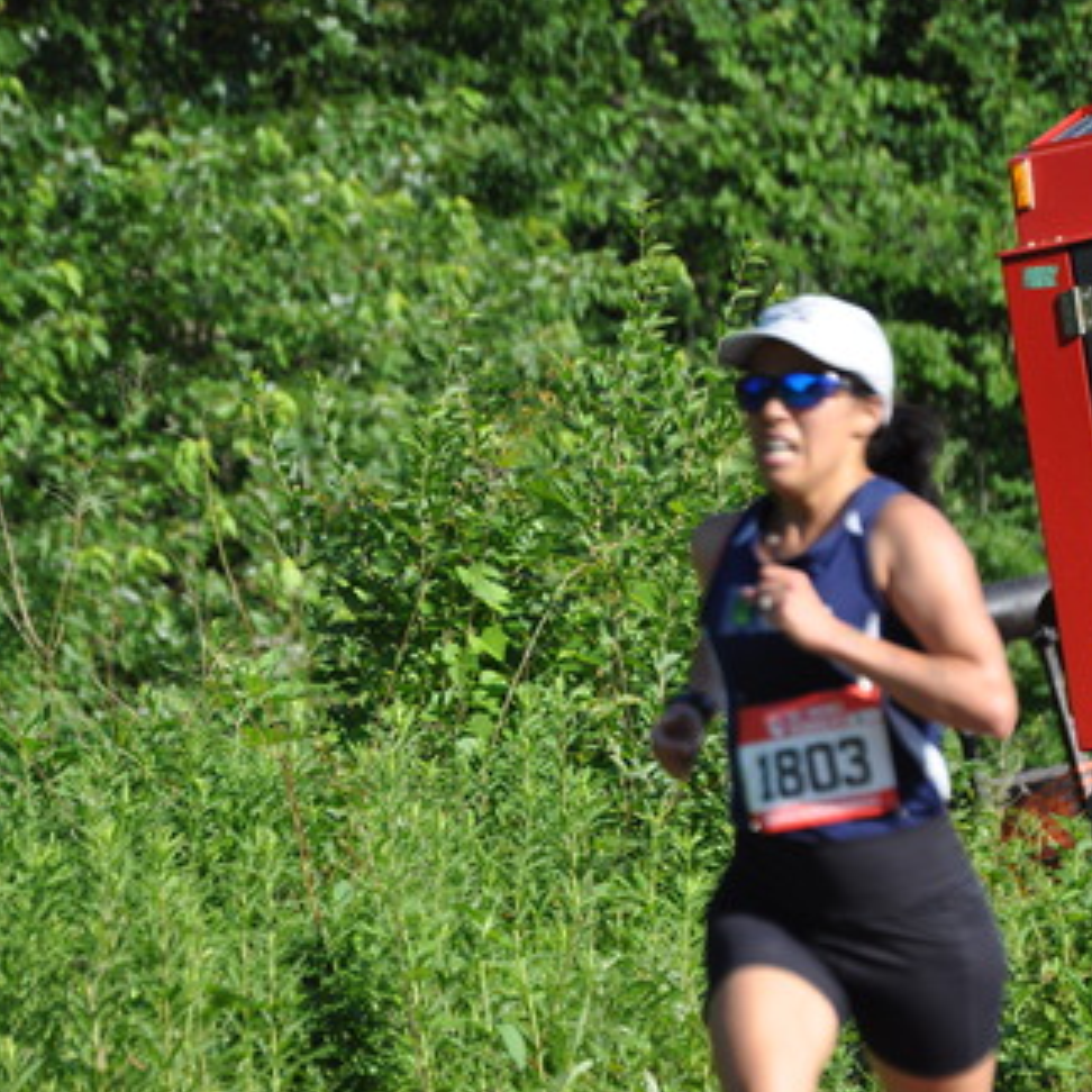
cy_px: 843
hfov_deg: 6.0
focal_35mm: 292
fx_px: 10412
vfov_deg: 6.0
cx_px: 517
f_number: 5.6
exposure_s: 1/1250
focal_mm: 135
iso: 400
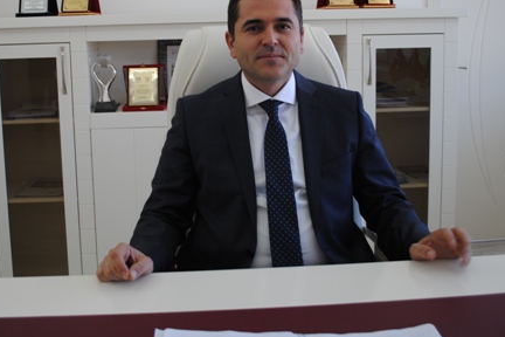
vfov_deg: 32.8
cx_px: 228
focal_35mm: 40
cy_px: 90
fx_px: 561
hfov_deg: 48.4
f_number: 3.5
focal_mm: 18
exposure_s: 1/50
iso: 200
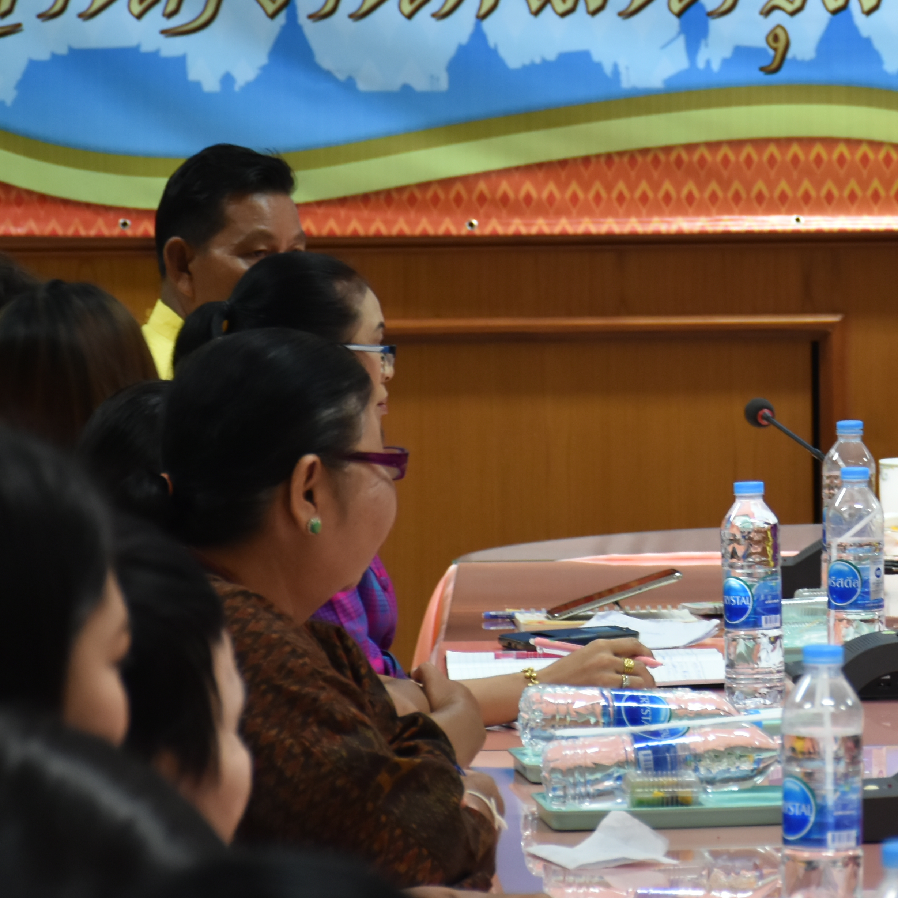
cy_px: 197
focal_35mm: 218
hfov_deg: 8.0
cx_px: 935
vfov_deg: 8.0
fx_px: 6398
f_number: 5
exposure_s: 1/40
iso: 800
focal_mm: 70
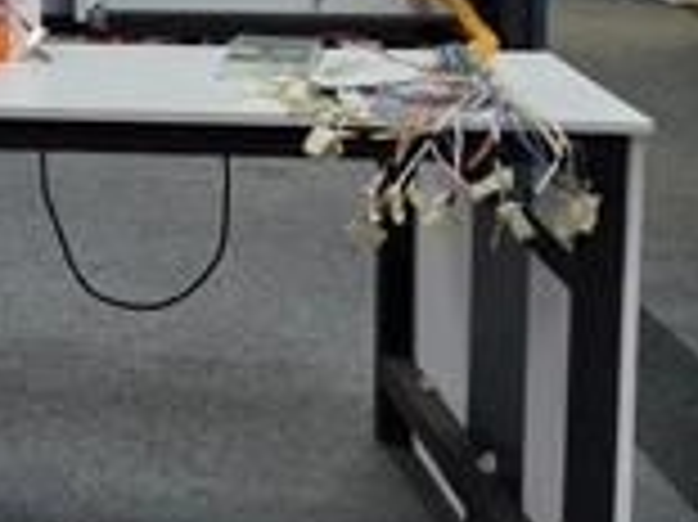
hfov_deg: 15.0
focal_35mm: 119
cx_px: -441
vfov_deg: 12.0
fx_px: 2398
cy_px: -225
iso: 320
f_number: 1.8
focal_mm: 5.54
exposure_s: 1/100
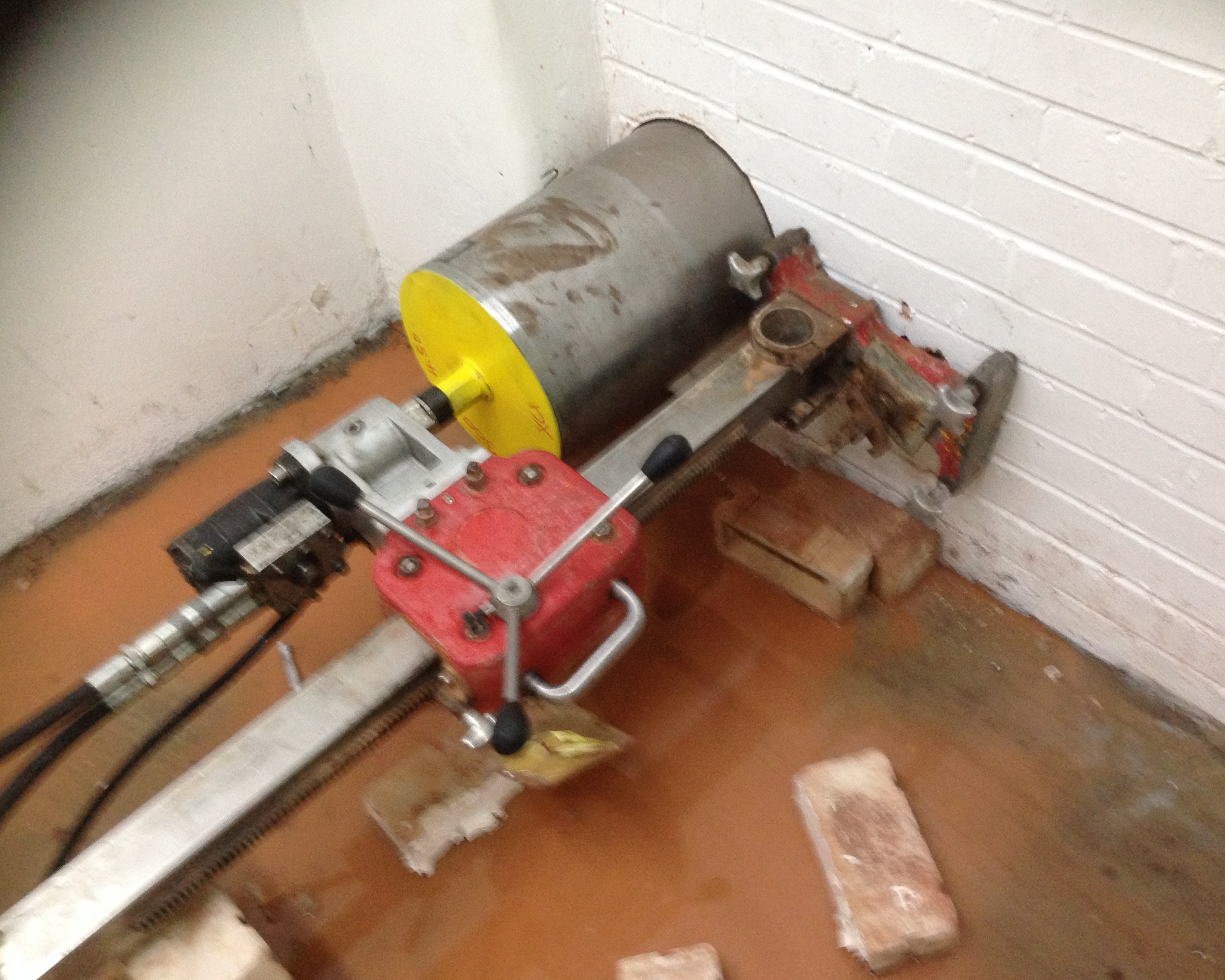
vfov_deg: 42.2
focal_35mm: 35
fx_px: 1269
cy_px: 487
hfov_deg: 51.5
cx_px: 656
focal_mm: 4.12
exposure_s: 1/20
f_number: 2.4
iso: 250
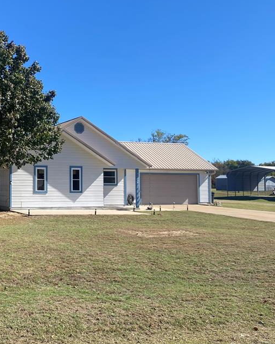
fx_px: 417
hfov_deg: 34.6
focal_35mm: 41
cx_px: 32
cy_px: 168
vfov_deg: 44.8
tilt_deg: +2.9
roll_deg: -0.9
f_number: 1.8
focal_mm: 4.25
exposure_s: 1/2268
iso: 32
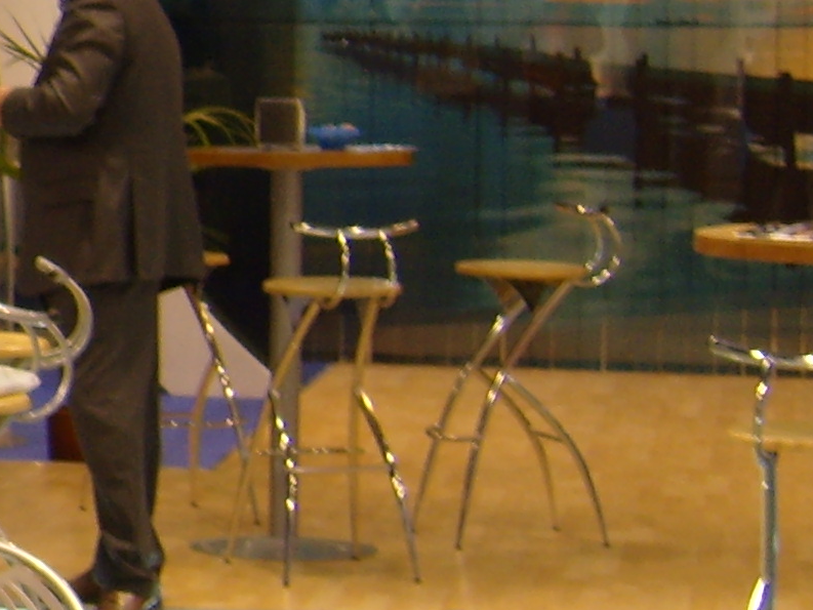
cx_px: -982
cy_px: 66
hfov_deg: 10.8
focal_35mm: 161
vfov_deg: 9.2
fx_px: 3782
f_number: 2.8
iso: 80
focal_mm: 7.4
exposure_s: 1/45
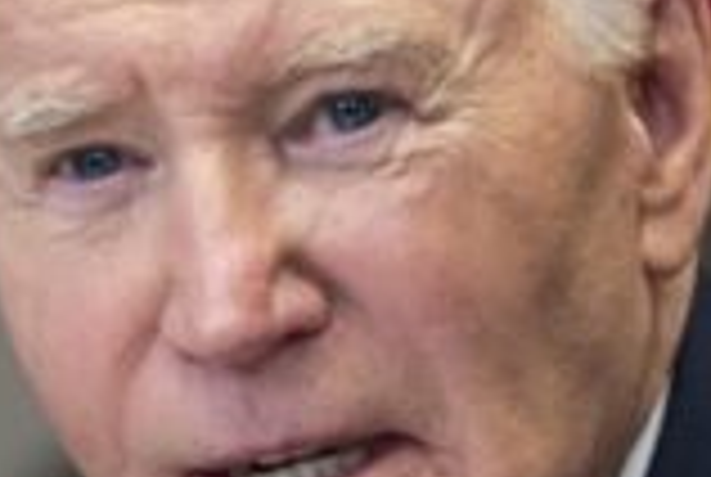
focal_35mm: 596
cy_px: 621
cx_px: -202
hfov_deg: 3.4
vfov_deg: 2.3
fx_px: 11793
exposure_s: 1/320
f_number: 2.8
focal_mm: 123
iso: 1250
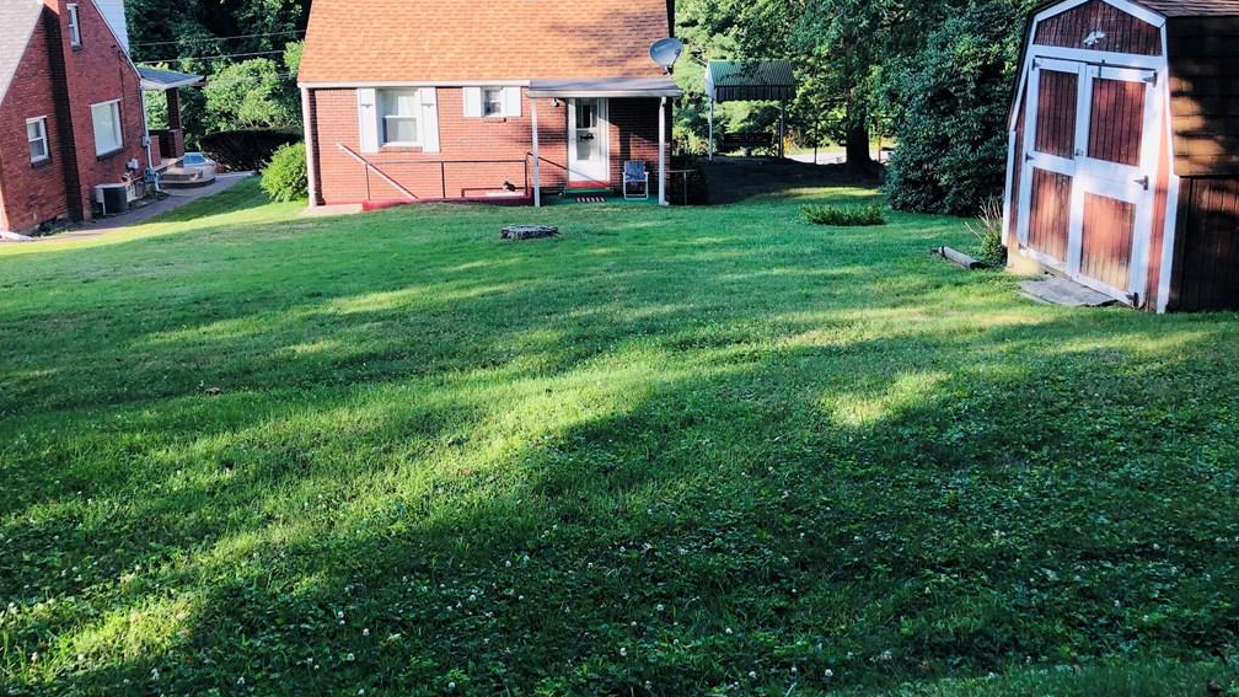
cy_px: 234
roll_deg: +0.5
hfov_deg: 62.6
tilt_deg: -14.1
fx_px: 1018
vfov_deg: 37.4
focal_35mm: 31
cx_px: 627
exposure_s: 1/421
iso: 20
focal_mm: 3.99
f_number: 1.8
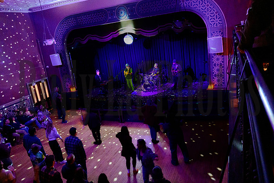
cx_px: 137
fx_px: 213
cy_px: 92
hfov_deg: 65.5
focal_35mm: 28
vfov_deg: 46.4
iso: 12800
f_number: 5.6
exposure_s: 1/20
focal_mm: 28
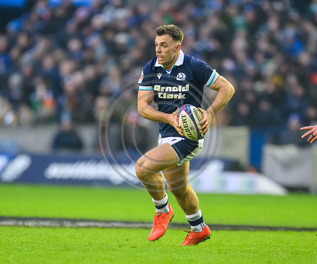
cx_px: 200
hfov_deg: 2.0
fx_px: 9152
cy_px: 161
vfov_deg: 1.7
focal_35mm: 960
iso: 8000
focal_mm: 560
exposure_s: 1/1250
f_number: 4
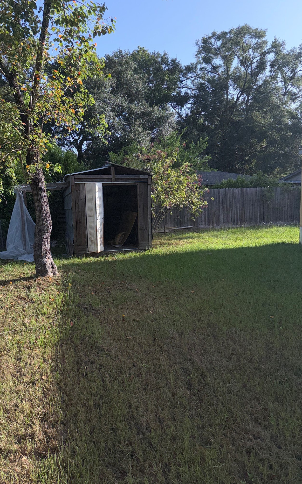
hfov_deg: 47.3
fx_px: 342
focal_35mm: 26
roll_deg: +2.3
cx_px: 119
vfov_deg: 70.4
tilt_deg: -3.0
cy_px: 238
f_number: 1.78
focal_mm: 6.76
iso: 50
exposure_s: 1/6452
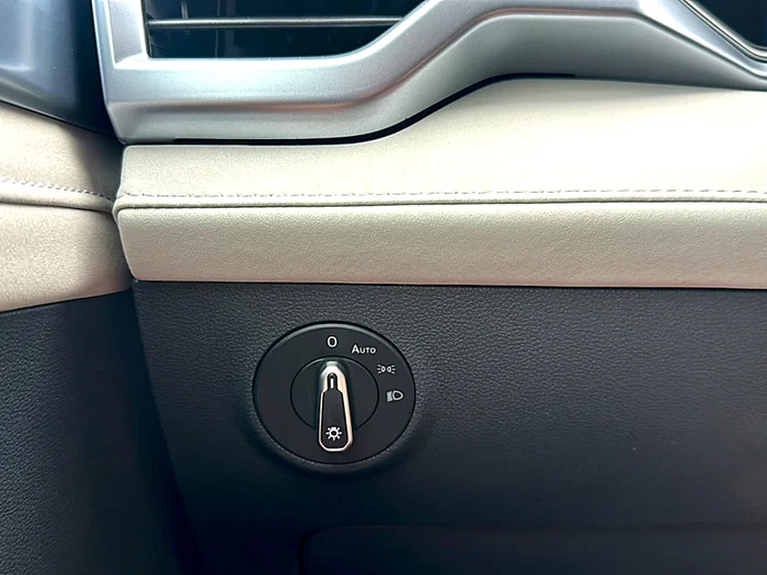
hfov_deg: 69.4
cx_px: 384
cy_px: 288
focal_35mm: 25
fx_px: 554
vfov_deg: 54.9
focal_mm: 6.86
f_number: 1.78
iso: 50
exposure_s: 1/61
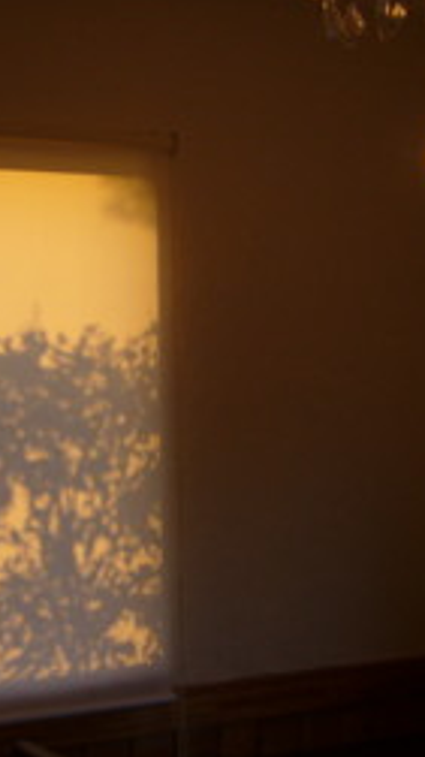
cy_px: 416
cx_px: 72
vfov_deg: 29.0
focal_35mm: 73
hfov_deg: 16.4
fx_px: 1464
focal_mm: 5.8
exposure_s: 1/160
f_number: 2.8
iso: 80
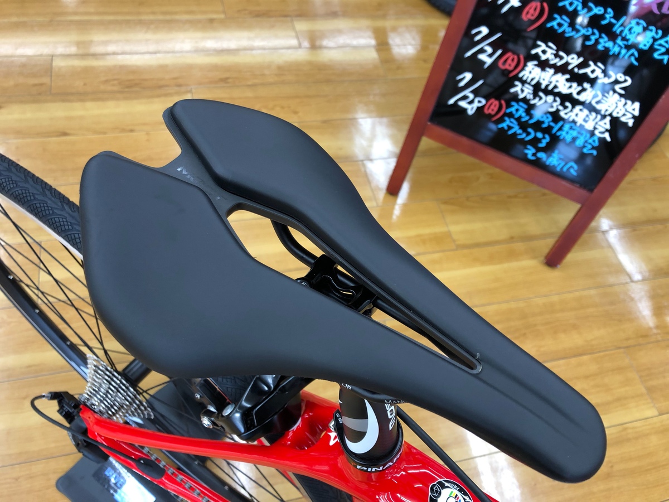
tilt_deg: -55.2
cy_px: 251
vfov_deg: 49.7
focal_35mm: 28
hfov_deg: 63.4
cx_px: 334
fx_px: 541
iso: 40
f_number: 1.8
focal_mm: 3.99
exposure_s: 1/20
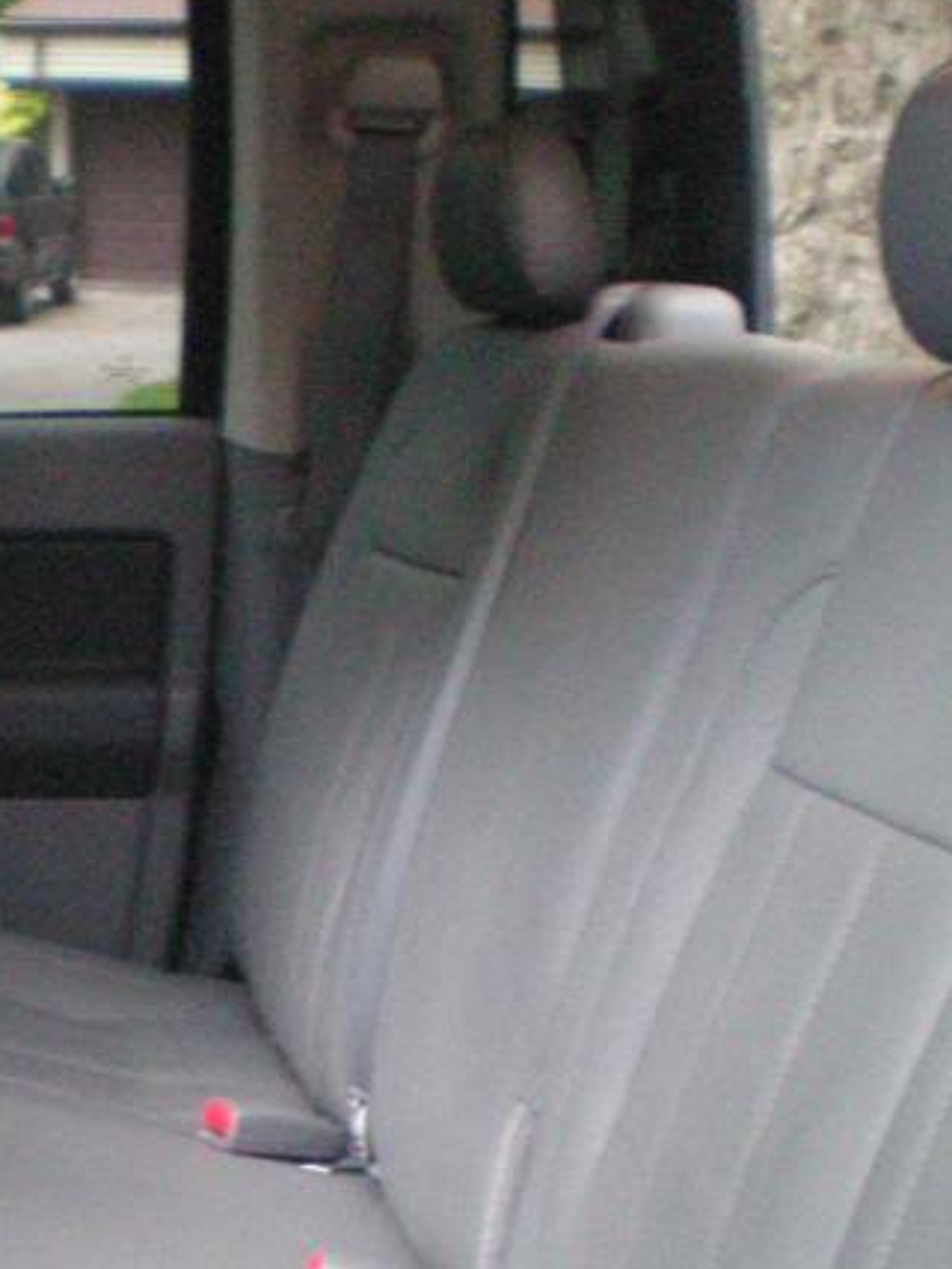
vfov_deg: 21.4
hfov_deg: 15.7
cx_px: -128
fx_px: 3337
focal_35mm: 91
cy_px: 955
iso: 400
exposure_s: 1/20
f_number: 3.1
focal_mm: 6.3
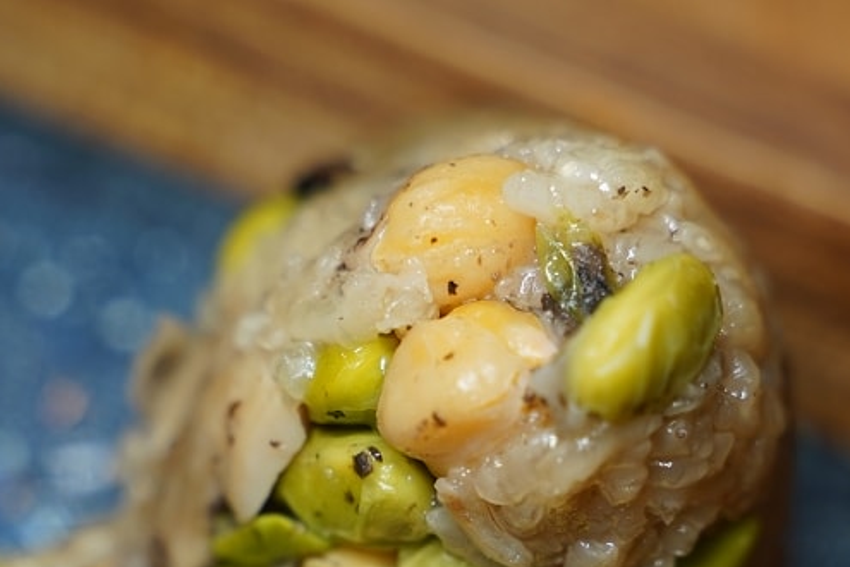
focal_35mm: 182
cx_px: 412
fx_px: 4297
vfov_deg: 7.5
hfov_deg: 11.3
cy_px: 576
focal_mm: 75
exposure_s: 1/80
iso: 250
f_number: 4
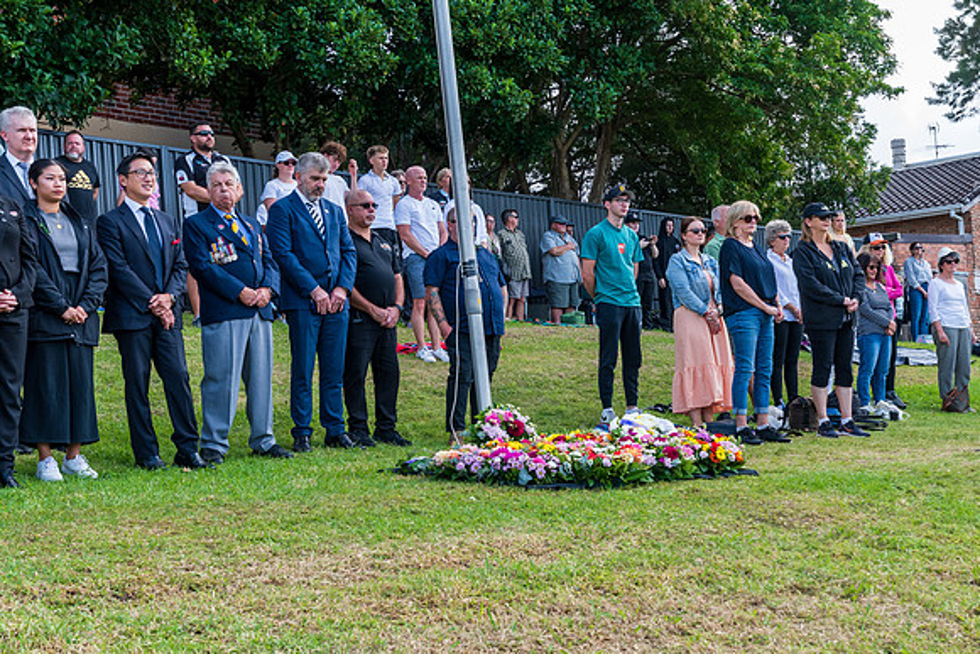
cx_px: 525
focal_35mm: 55
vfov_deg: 24.8
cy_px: 350
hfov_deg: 36.4
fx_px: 1488
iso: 400
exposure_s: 1/500
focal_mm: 34
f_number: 5.6
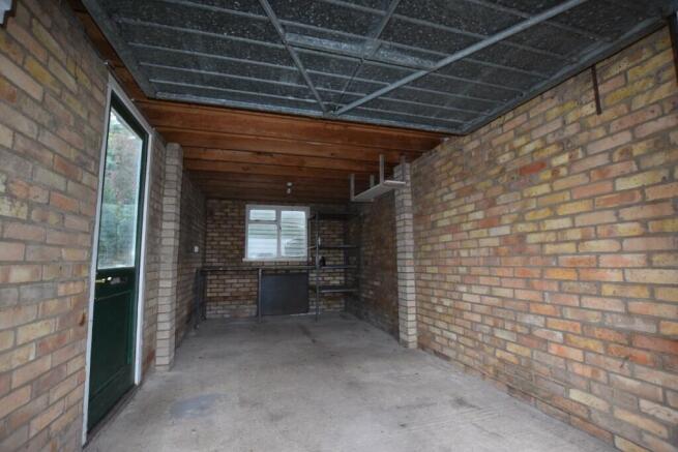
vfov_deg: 77.4
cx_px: 339
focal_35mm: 15
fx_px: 283
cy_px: 226
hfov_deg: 100.4
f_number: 5
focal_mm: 10
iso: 800
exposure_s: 1/100
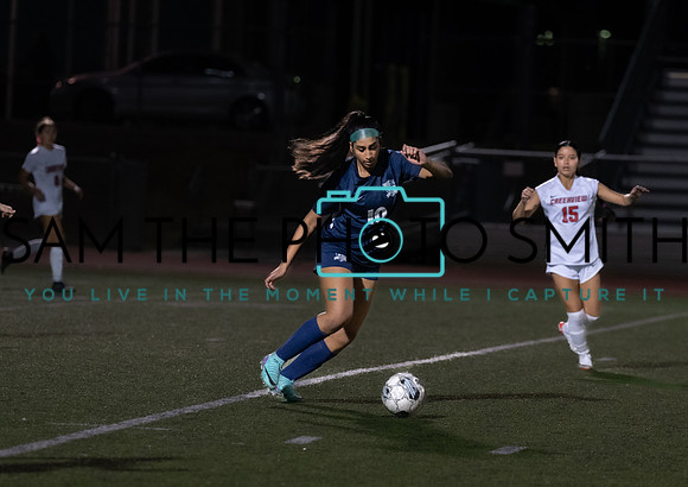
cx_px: 400
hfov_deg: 7.6
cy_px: 324
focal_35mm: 265
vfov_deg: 5.4
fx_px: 5165
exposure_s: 1/1000
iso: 4000
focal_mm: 155
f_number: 2.8
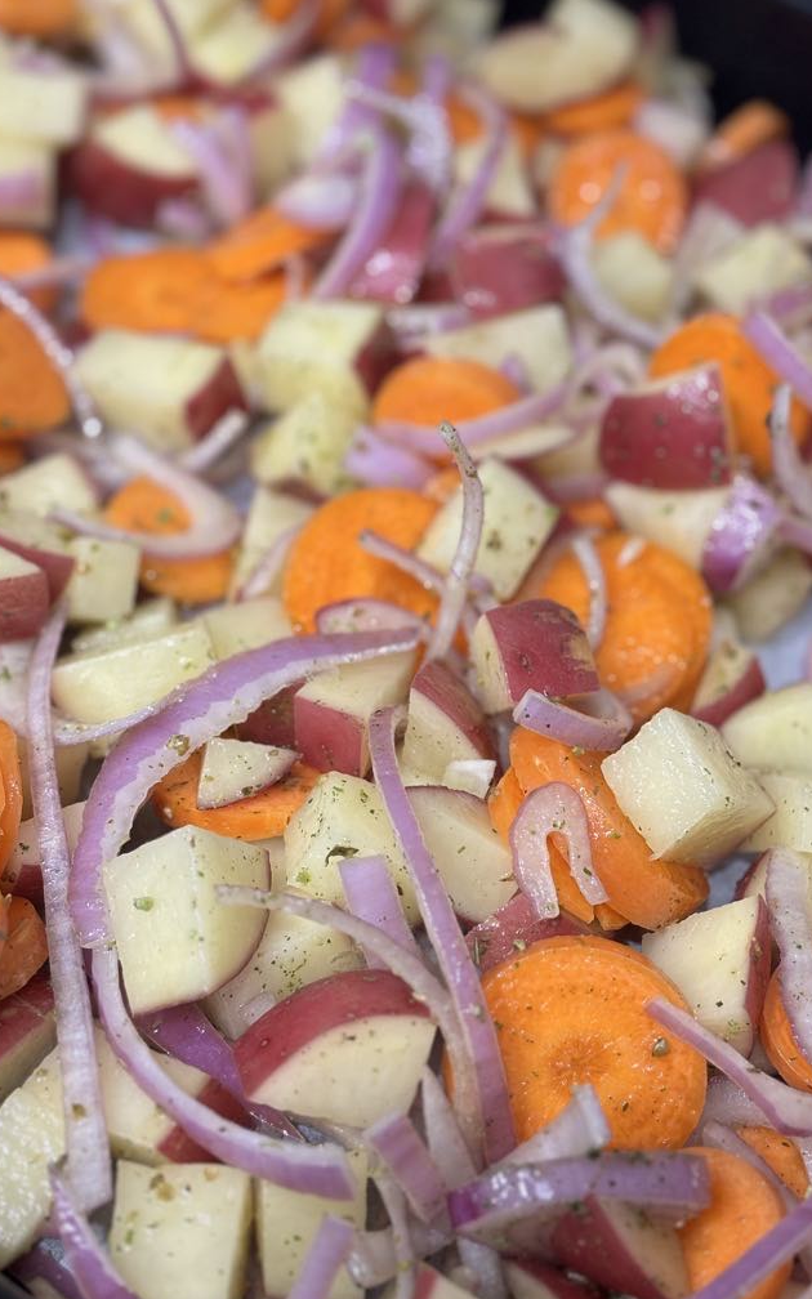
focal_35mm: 56
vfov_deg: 36.3
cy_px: 652
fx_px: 1983
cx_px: 456
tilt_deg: -50.4
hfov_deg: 23.1
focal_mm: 5.96
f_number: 1.6
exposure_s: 1/50
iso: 125
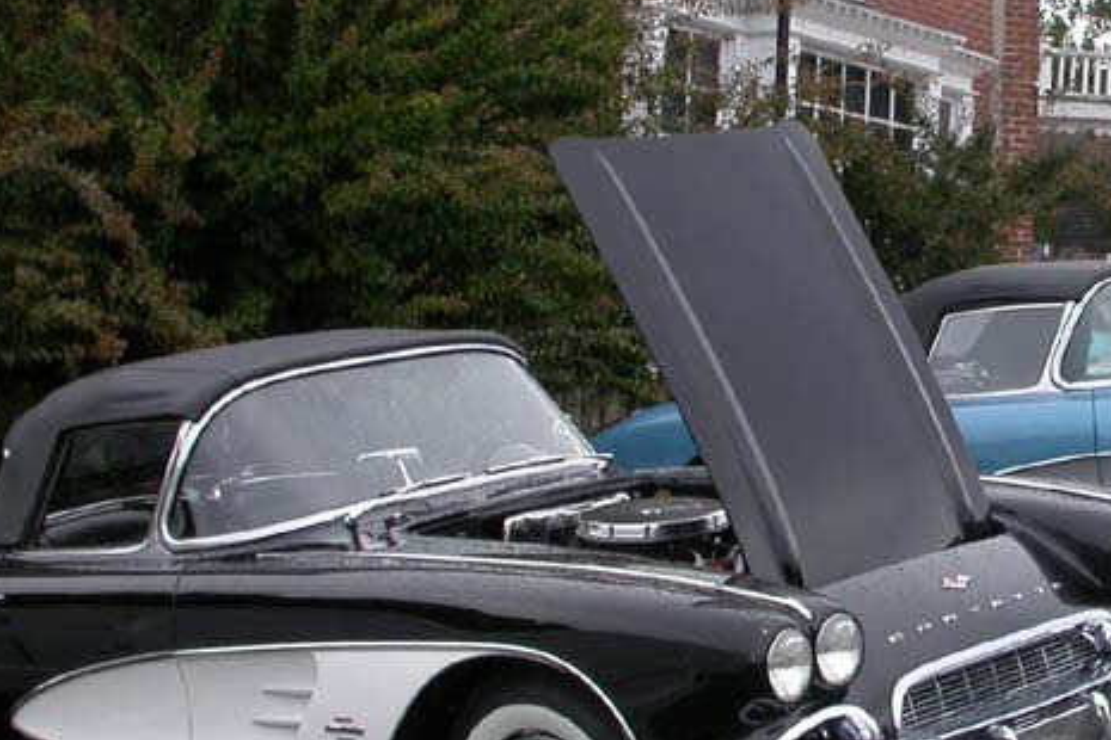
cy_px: 325
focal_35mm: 87
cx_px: 1018
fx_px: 2685
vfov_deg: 15.7
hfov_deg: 22.8
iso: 100
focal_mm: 7.85
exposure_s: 1/164
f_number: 5.3
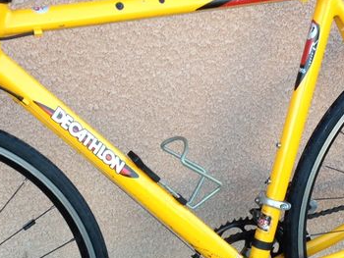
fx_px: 994
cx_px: 145
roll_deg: -3.2
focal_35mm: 100
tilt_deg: -34.2
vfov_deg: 14.8
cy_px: 145
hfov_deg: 19.6
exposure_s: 1/136
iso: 50
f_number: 2.4
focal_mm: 4.28
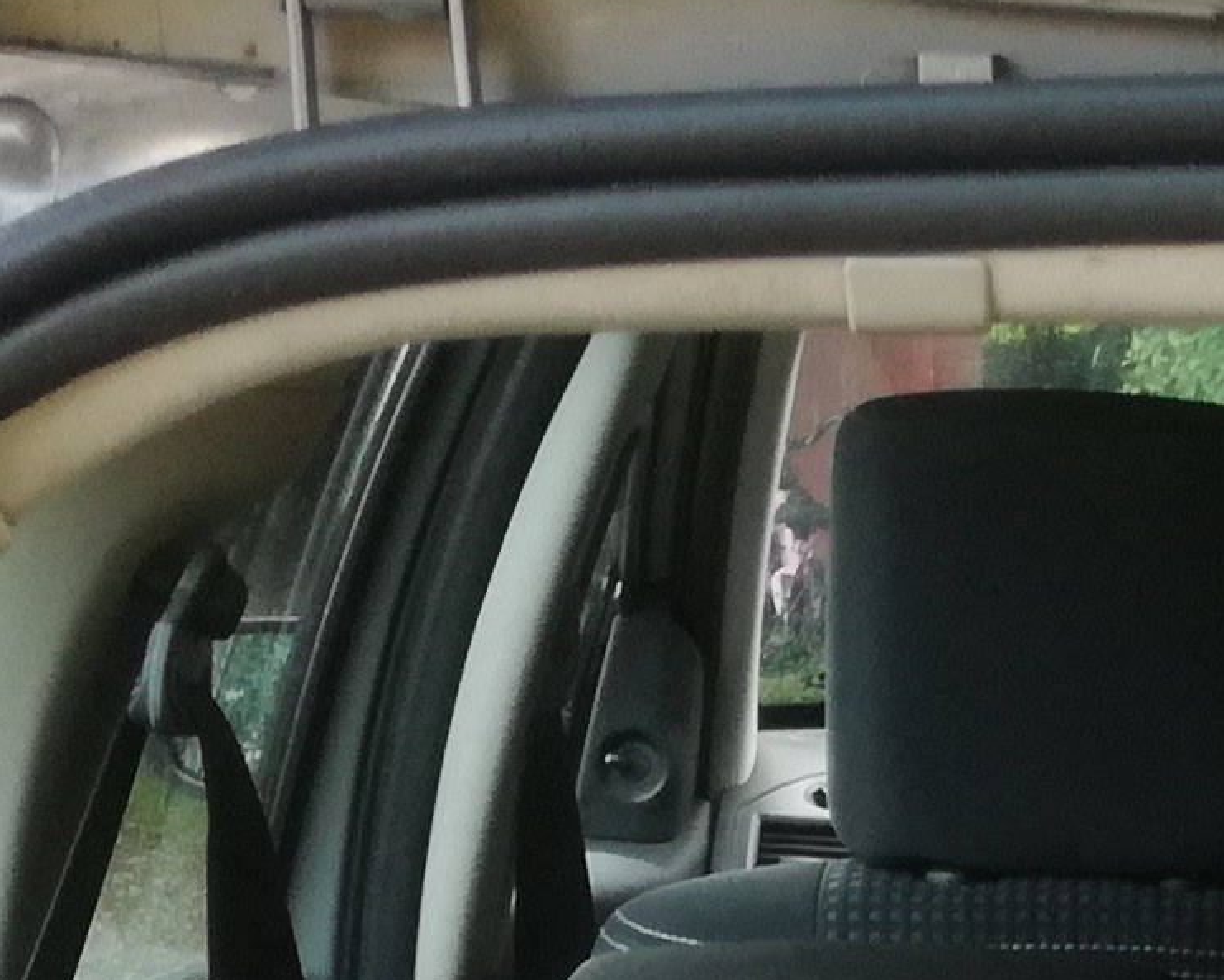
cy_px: 2403
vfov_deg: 9.3
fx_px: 5362
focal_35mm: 148
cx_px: 1767
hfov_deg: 12.5
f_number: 2
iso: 64
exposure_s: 1/33.3
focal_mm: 3.79
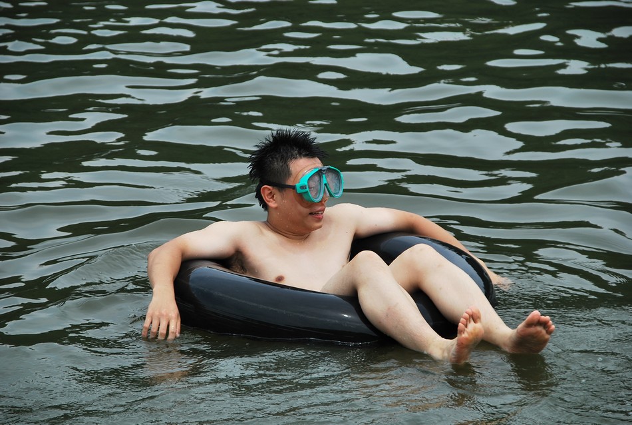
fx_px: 3563
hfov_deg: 10.1
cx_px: 316
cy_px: 212
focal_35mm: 202
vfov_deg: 6.8
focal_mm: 135
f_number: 6.3
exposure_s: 1/400
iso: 100
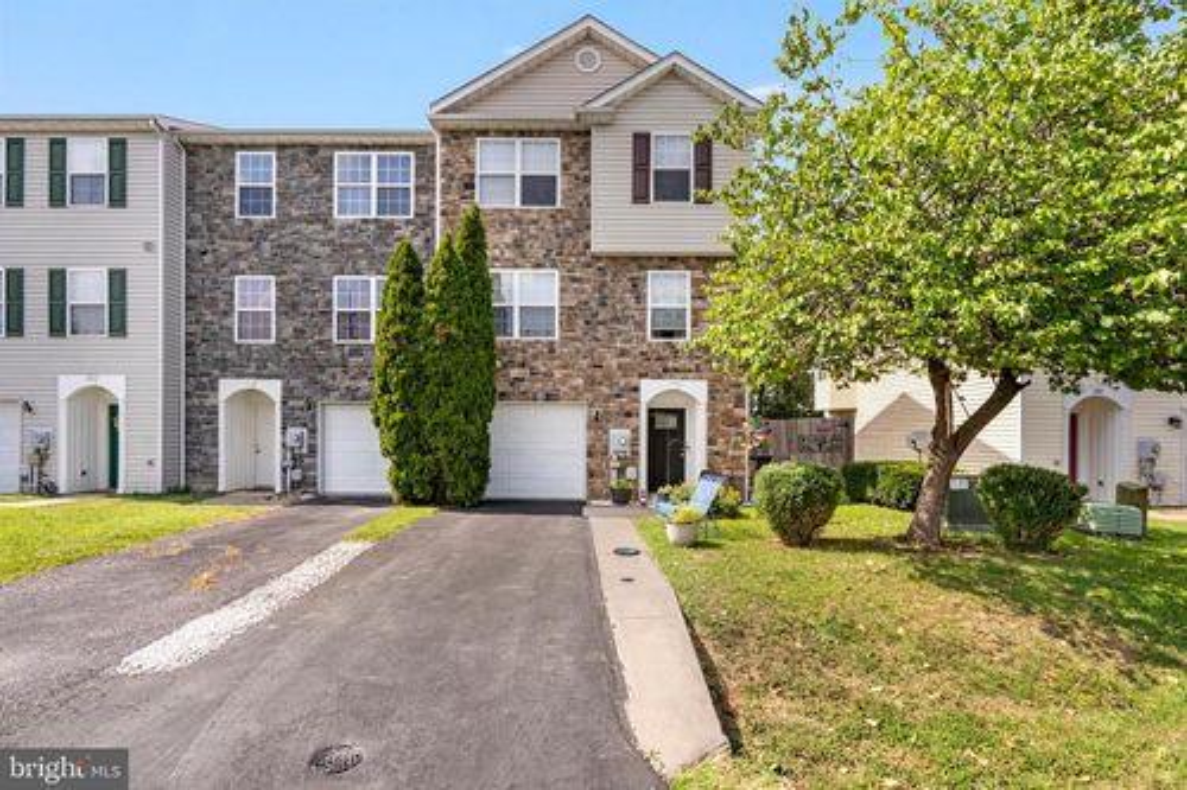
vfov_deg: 73.7
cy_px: 395
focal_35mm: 16
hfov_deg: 96.8
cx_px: 594
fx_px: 527
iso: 640
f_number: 8
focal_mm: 16
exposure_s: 1/400
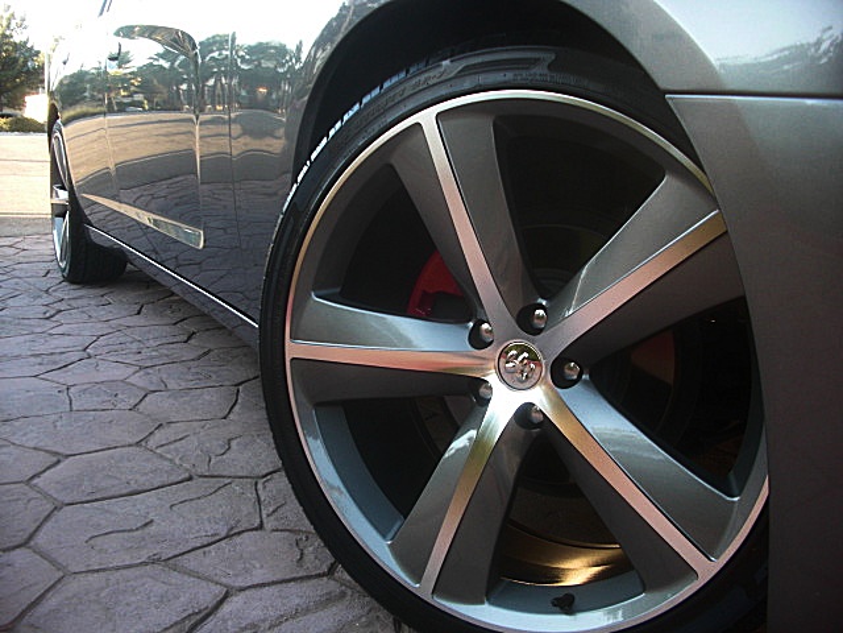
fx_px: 877
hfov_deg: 51.4
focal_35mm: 36
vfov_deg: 39.7
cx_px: 422
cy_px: 316
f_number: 2.8
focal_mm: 6.3
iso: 100
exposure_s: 1/80
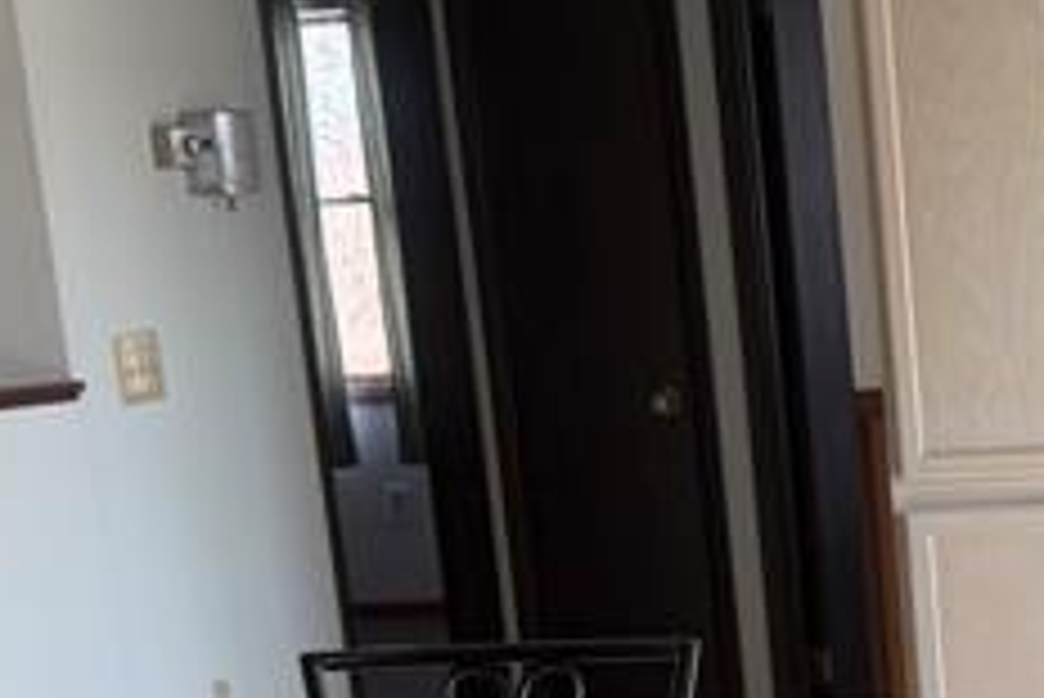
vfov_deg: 11.9
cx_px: 1026
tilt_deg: -15.1
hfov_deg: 18.1
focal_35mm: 110
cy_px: 1076
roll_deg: +4.6
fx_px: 3192
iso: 80
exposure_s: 1/232
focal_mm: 6.76
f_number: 1.78
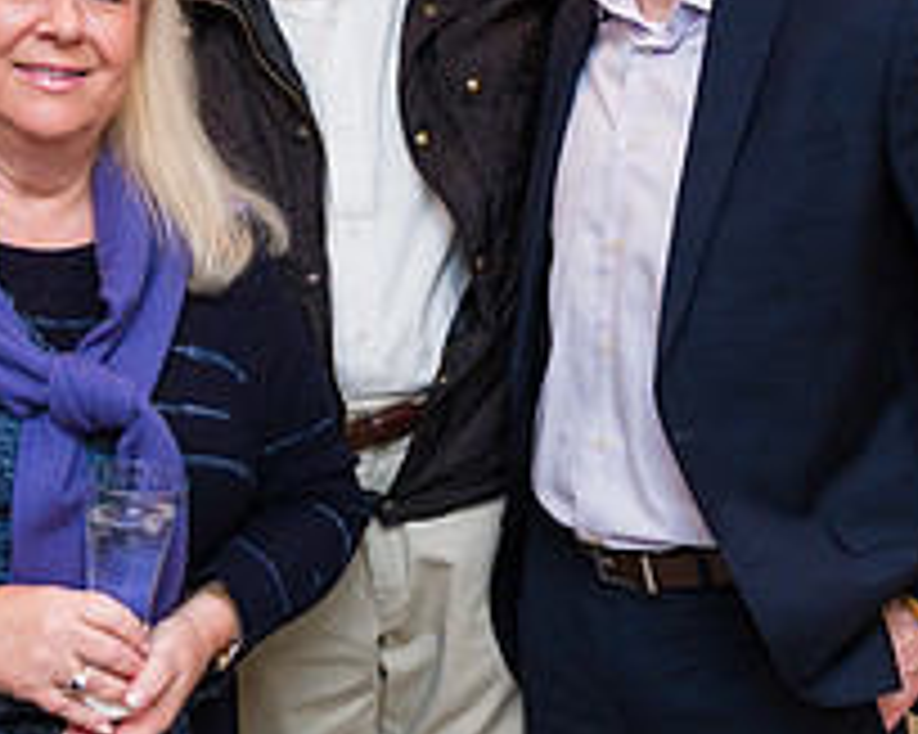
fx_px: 1738
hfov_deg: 29.5
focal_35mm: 64
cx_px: 562
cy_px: 207
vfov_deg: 23.6
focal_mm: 24
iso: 400
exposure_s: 1/200
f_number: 3.2
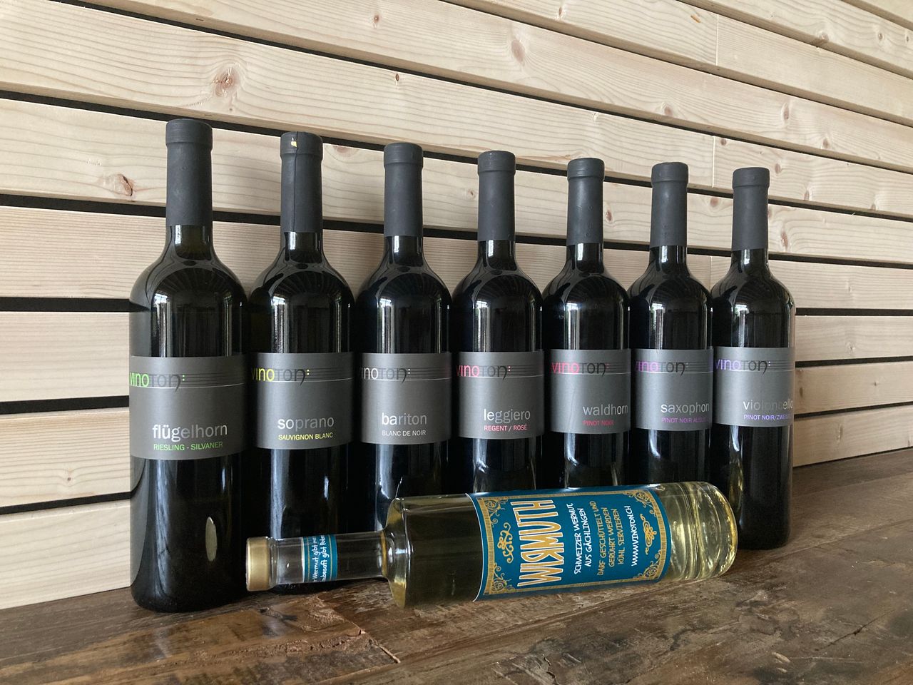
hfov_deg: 63.4
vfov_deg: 49.7
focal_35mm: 28
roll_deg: -0.4
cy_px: 342
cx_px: 456
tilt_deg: -2.5
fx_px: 739
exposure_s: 1/42
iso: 320
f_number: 1.8
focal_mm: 3.99
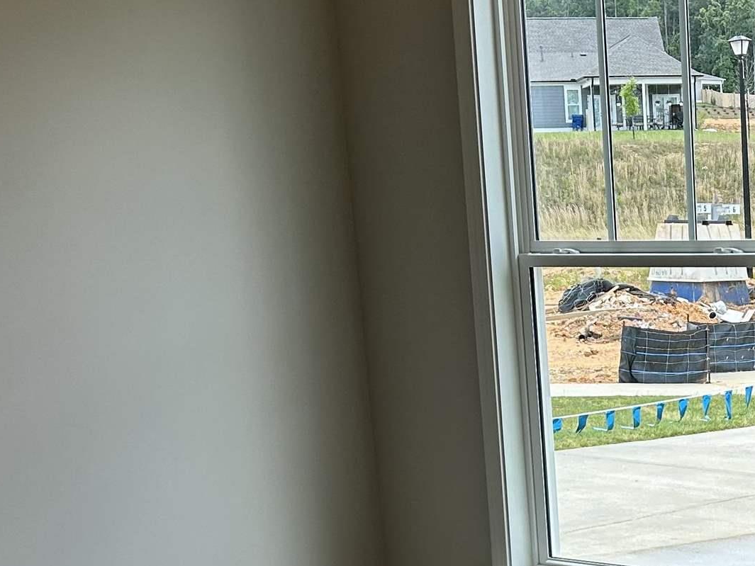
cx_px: 763
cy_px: 565
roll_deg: +2.9
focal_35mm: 75
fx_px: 1636
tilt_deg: -11.3
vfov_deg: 19.1
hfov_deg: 24.7
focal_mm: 5.7
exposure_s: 1/401
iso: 50
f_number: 1.5
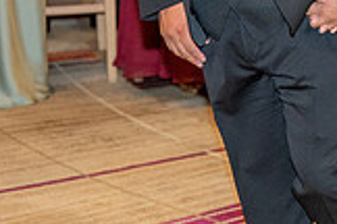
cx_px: 510
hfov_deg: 8.0
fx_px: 2349
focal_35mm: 251
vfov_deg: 5.4
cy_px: -130
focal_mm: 70
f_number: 3.2
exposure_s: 1/160
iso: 1250
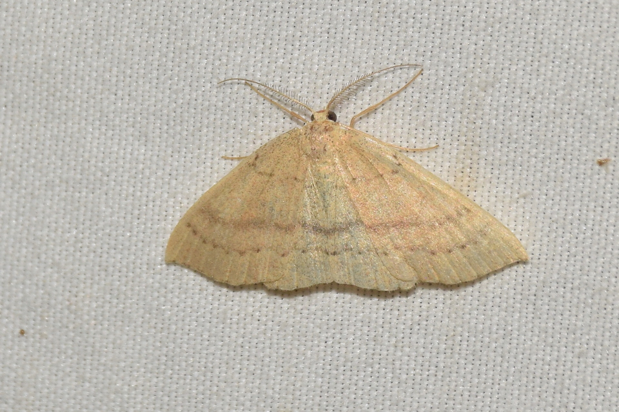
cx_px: 310
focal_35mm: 210
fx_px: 3611
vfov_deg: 6.5
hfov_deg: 9.8
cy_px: 206
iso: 400
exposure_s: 1/160
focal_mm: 140
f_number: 13
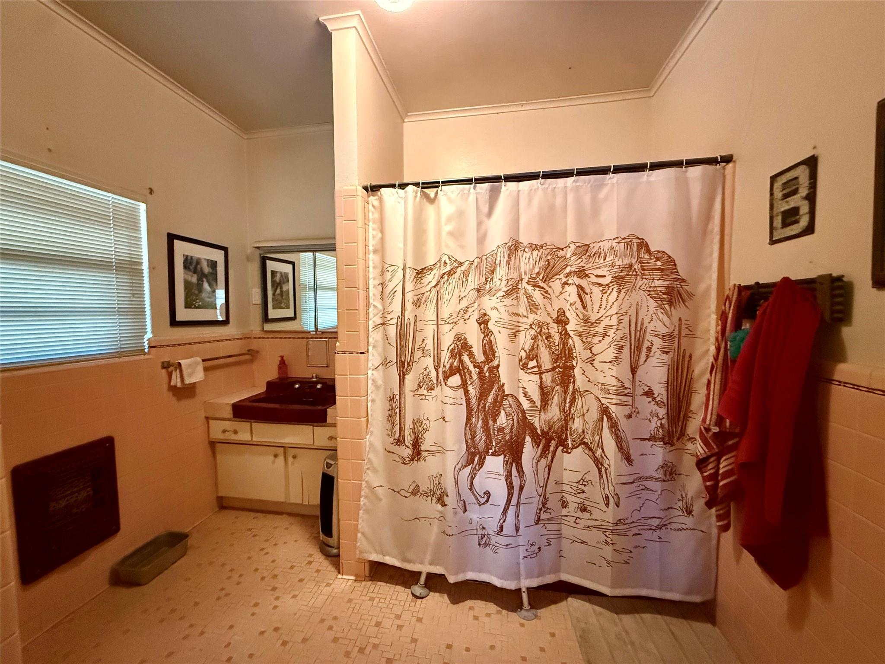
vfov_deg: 85.7
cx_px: 442
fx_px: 358
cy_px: 332
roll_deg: +0.6
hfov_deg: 102.1
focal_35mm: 14
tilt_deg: -2.5
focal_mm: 2.22
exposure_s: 1/60
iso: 1250
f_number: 2.2
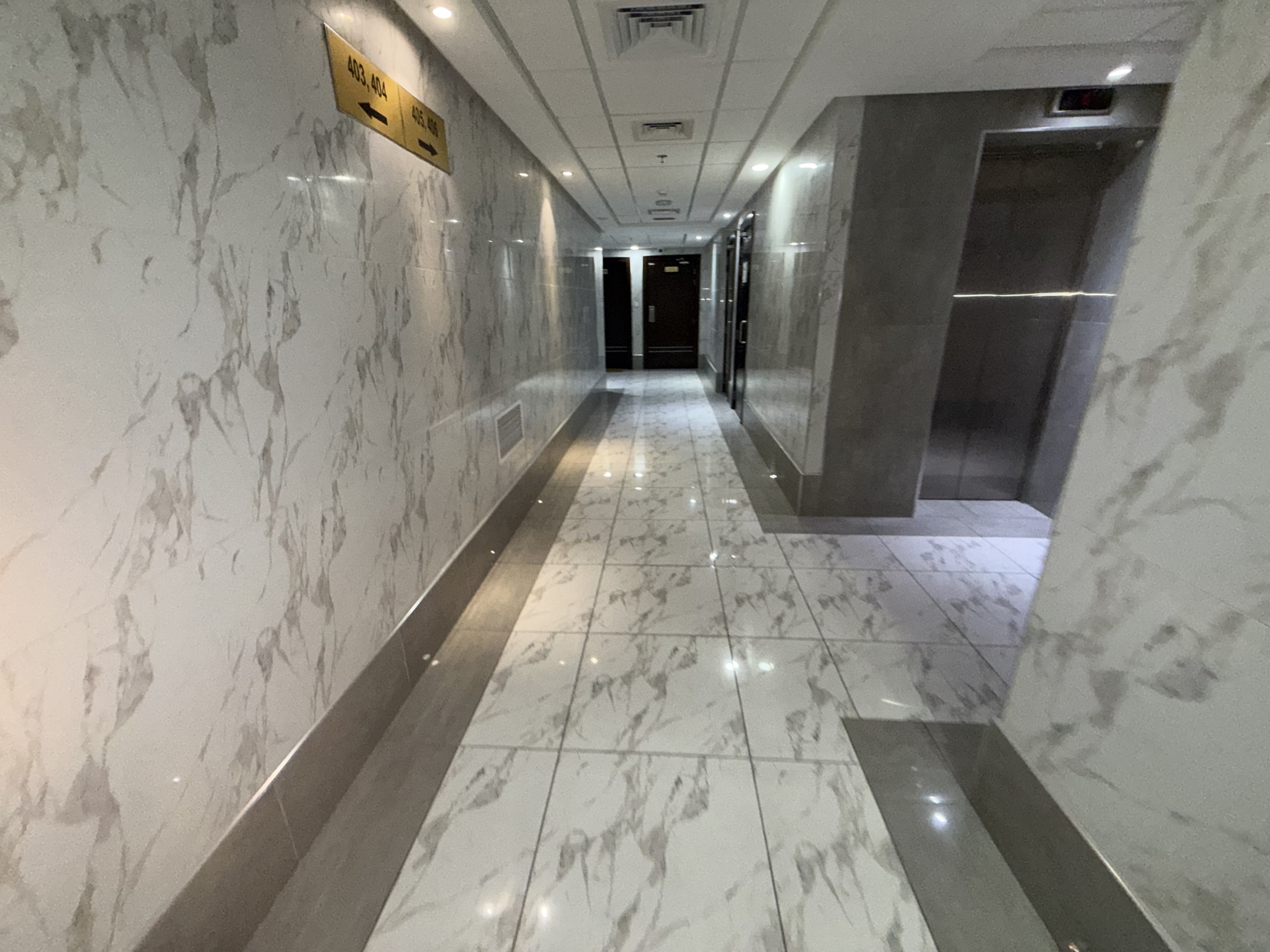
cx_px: 635
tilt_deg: -23.6
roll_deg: +2.6
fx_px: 514
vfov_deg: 85.7
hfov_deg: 102.1
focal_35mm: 14
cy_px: 476
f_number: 2.2
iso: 250
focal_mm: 2.22
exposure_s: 1/50
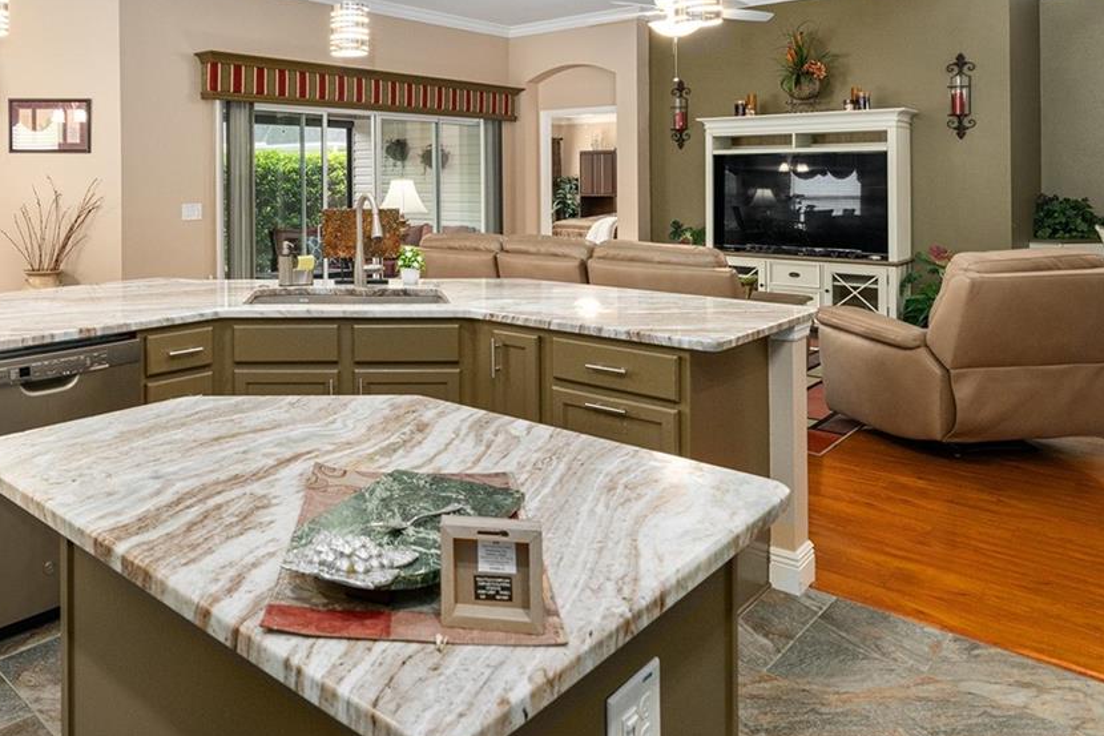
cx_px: 341
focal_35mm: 27
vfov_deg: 46.2
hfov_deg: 65.0
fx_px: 828
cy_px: 182
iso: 500
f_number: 8
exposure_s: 1/10
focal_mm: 14
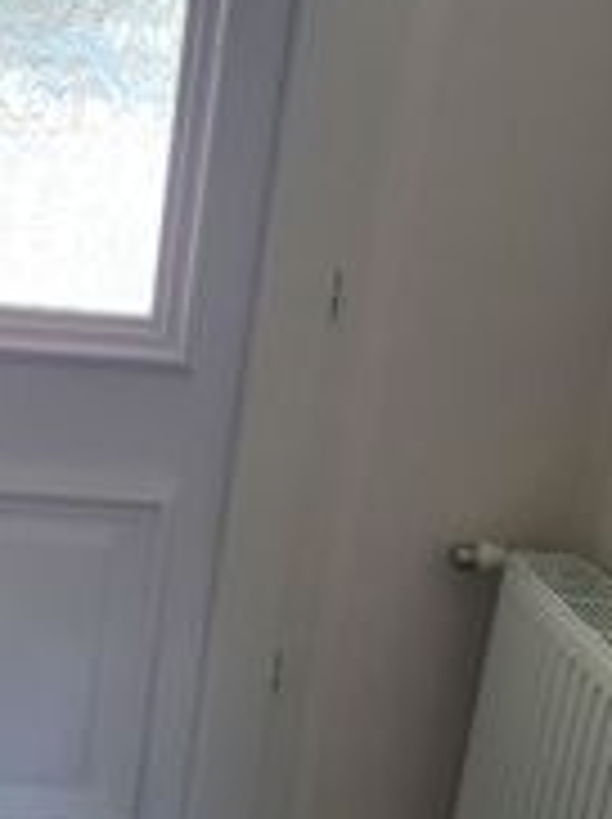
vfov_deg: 31.7
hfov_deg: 23.0
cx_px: -4
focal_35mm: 61
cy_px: 466
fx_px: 1441
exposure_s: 1/137
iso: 50
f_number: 1.8
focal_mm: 5.4
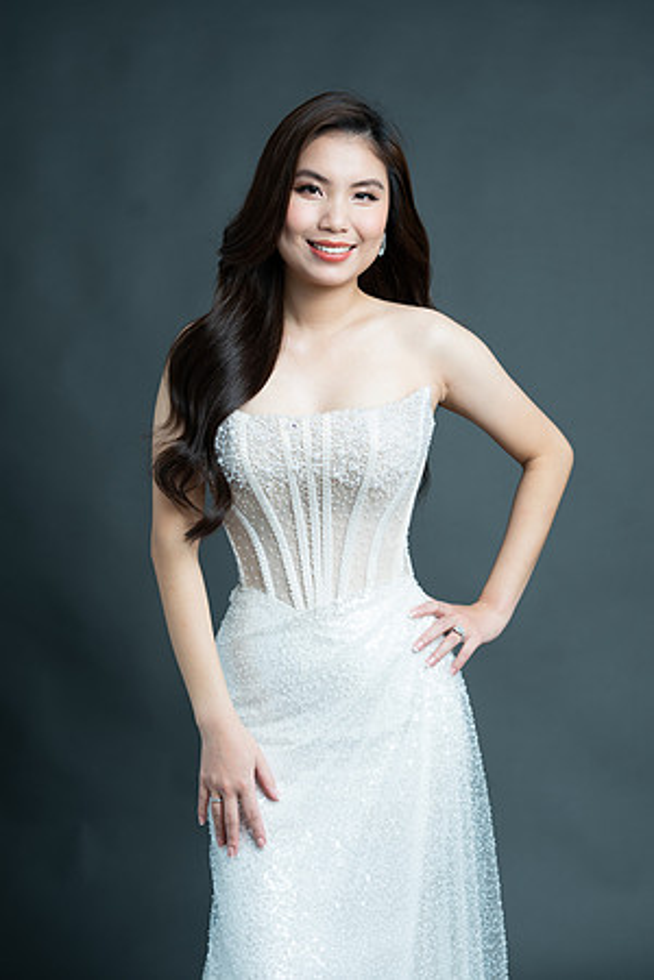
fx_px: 1907
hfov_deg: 19.5
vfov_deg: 28.8
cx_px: 327
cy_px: 490
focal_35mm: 70
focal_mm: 70
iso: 100
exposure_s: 1/200
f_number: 4
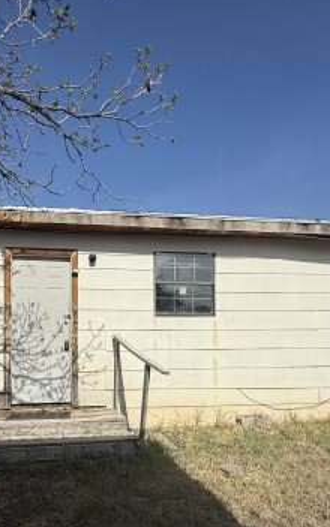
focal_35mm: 27
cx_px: 102
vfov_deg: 67.4
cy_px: 326
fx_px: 389
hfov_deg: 45.1
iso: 50
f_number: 2.2
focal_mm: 2.22
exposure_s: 1/6173
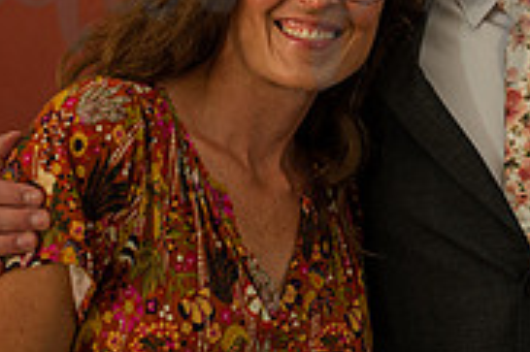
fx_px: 2559
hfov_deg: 11.6
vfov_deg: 7.8
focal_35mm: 174
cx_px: 659
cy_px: -99
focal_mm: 50
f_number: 2.2
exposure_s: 1/125
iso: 1000
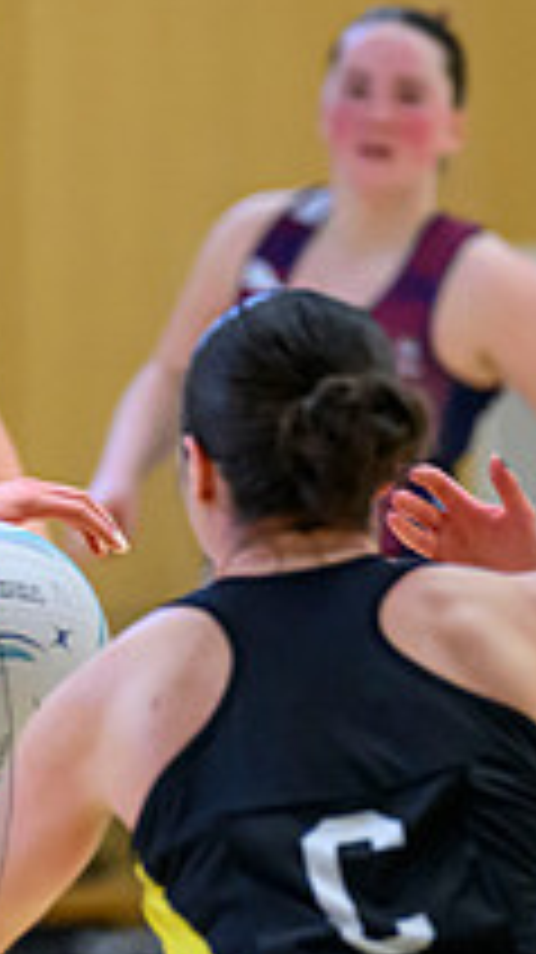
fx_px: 19740
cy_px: 686
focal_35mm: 780
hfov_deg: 1.6
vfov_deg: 2.8
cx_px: -493
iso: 4000
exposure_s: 1/1000
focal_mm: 200
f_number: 3.2
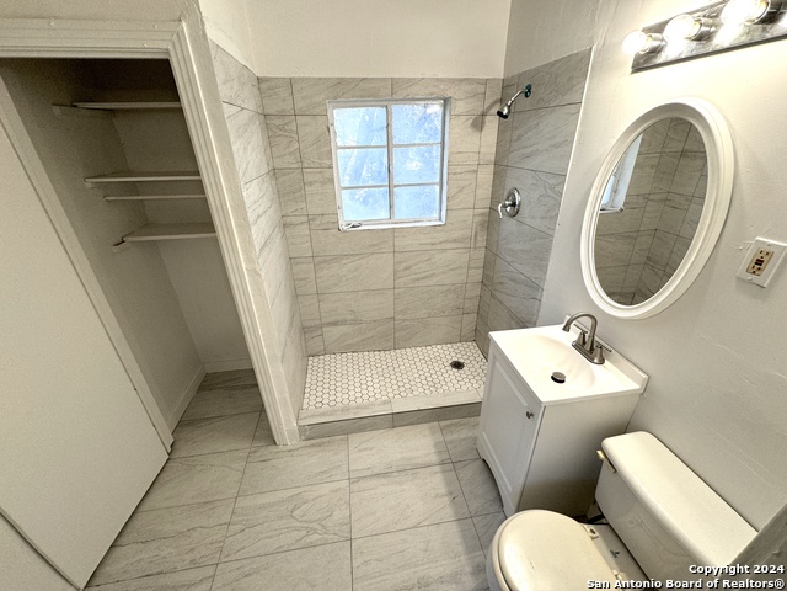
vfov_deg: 85.7
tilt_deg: -27.1
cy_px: 296
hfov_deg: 102.1
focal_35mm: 14
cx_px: 394
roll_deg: +0.6
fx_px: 318
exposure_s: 1/120
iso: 125
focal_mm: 2.22
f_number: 2.2
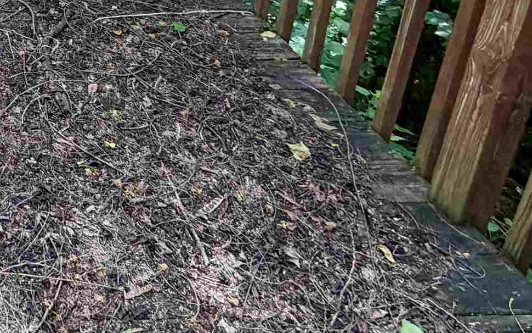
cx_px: -184
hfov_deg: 31.3
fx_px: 681
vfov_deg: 21.0
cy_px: -225
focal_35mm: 47
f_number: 2.2
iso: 80
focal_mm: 2.22
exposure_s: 1/121
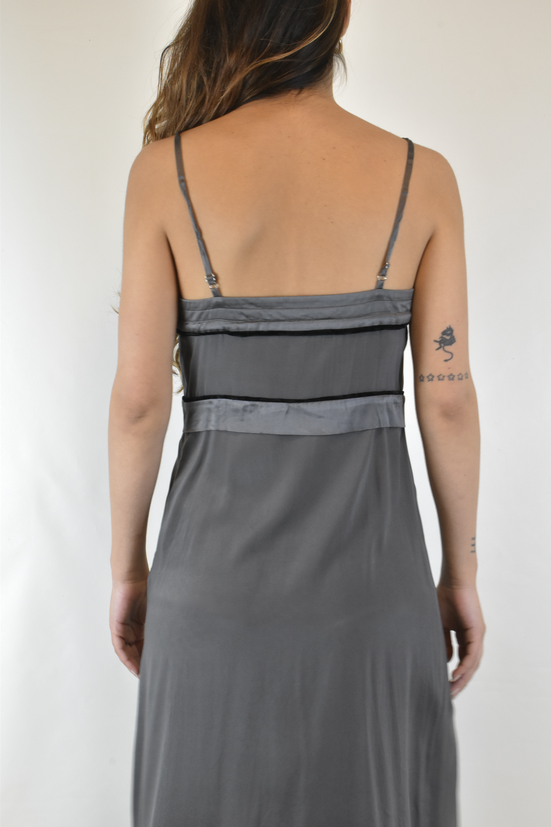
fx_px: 1377
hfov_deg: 22.6
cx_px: 276
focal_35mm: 60
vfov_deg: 33.4
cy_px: 414
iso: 1600
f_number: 16
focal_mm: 40
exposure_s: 1/25
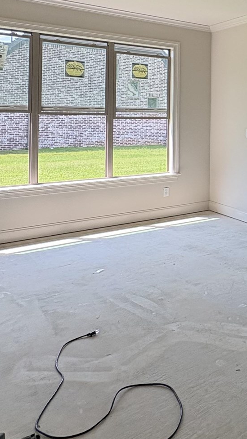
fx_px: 419
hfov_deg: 27.3
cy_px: 113
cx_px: 323
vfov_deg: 53.0
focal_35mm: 36
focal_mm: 2.22
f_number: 2.2
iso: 64
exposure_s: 1/230
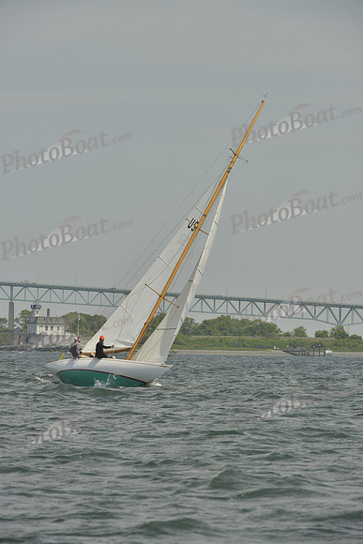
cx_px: 182
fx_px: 3325
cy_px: 272
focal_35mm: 220
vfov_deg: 9.4
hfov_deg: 6.2
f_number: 10
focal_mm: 220
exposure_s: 1/1000
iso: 280
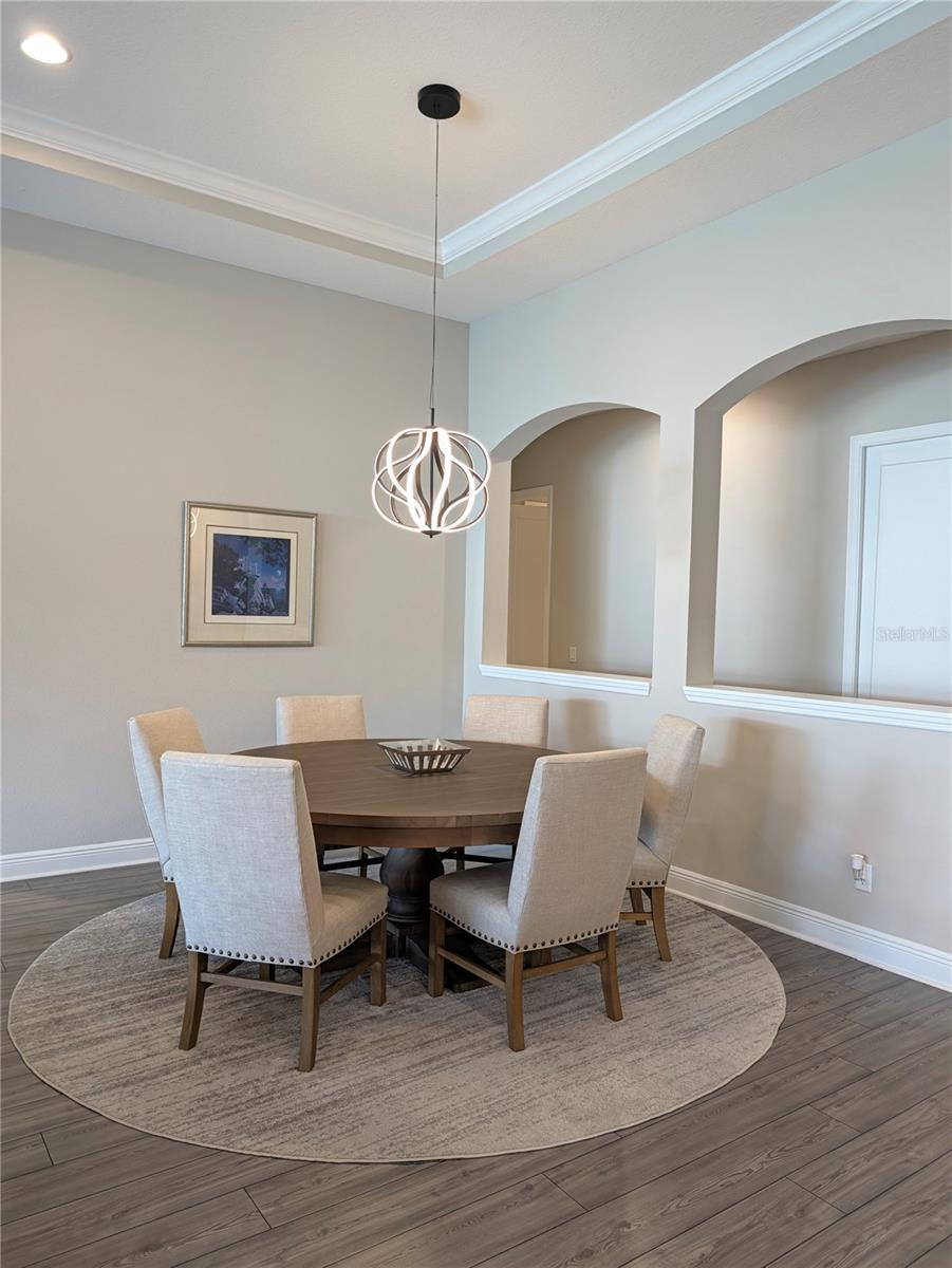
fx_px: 879
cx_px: 476
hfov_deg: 56.8
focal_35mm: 24
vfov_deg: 71.6
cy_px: 634
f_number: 1.68
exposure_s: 1/120
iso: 235
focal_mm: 6.9
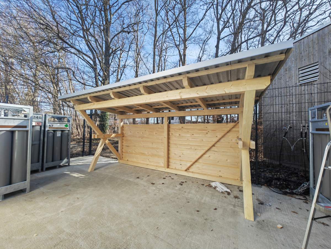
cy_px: 124
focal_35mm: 13
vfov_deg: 89.9
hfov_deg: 106.2
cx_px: 166
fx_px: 124
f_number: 2.2
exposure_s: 1/280
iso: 50
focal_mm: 2.16
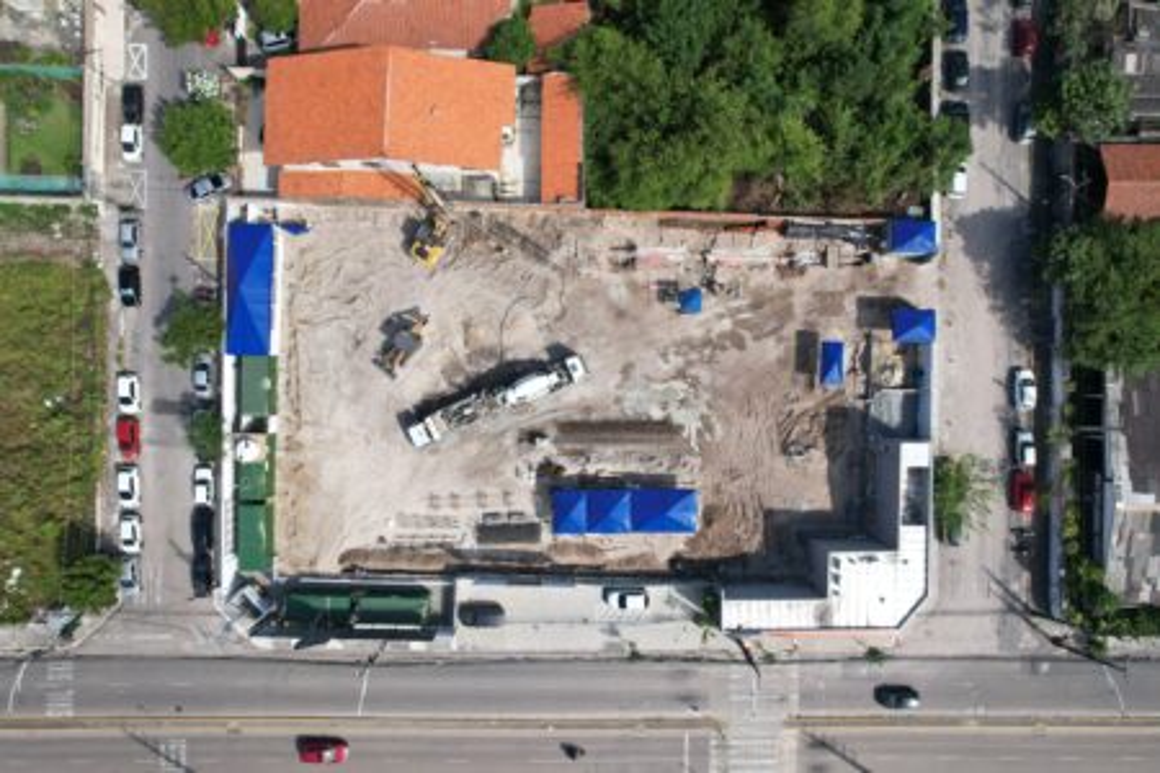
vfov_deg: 57.2
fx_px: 709
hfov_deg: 78.6
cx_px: 580
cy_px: 386
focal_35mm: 22
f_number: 2.8
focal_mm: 8.38
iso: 120
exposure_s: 1/1500
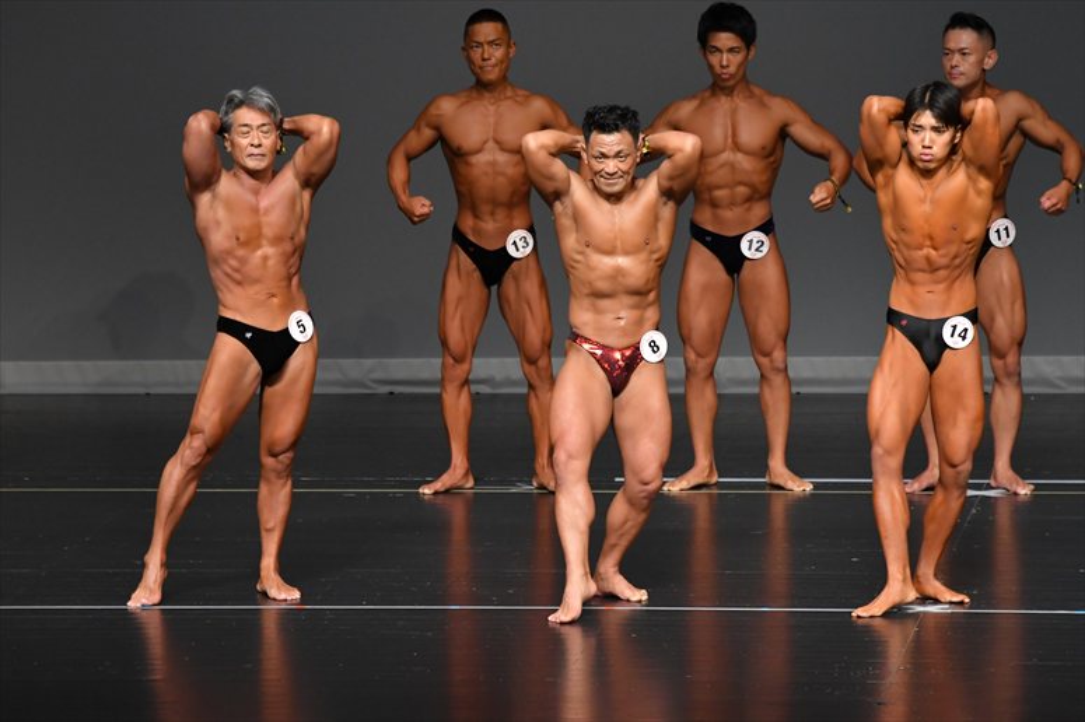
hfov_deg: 7.2
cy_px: 361
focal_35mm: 285
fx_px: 8586
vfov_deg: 4.8
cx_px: 542
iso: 2500
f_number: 5.6
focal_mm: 190
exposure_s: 1/400
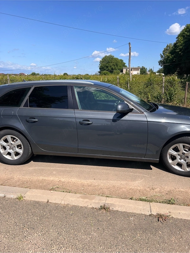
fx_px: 190
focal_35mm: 26
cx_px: 95
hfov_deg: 53.1
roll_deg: +1.6
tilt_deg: -13.3
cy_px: 126
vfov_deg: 67.3
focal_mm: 5.7
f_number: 1.5
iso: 50
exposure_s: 1/3831
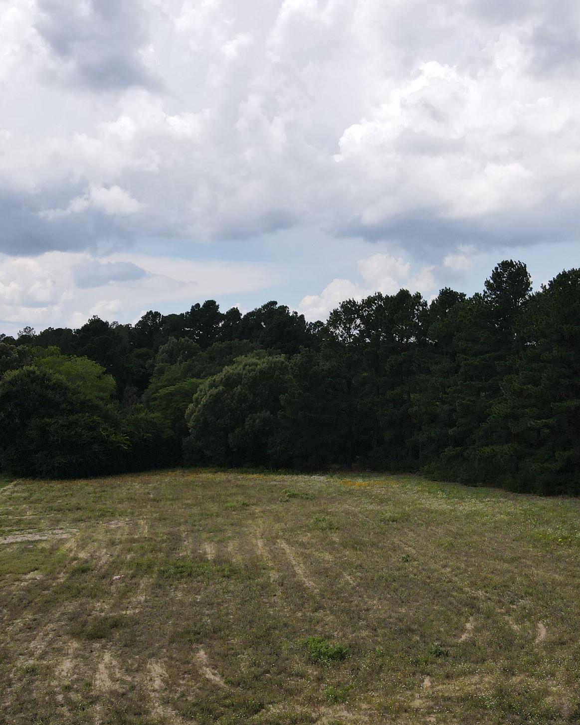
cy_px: 359
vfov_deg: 54.2
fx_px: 708
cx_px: 279
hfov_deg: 44.5
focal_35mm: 33
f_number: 2.8
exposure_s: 1/1000
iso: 100
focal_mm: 4.5
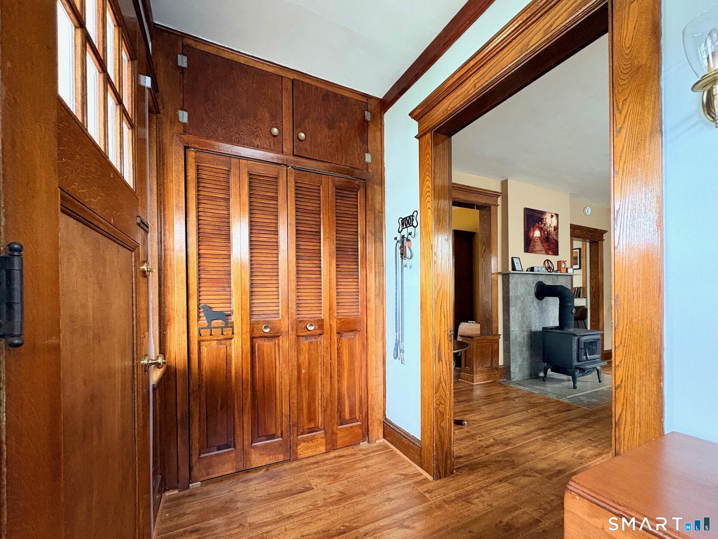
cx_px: 359
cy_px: 270
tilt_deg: +3.5
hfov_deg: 102.1
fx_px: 290
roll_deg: +0.9
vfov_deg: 85.7
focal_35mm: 14
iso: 500
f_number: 2.2
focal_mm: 2.22
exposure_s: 1/60
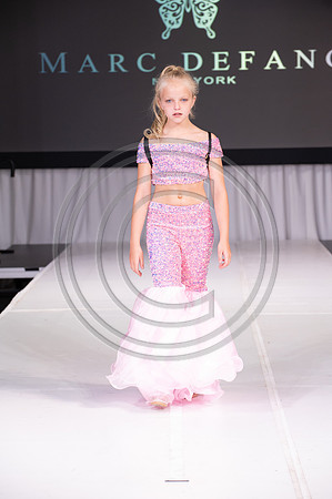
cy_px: 250
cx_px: 166
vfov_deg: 17.7
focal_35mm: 116
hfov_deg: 11.8
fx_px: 1608
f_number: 5.6
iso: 2000
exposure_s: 1/400
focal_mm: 116
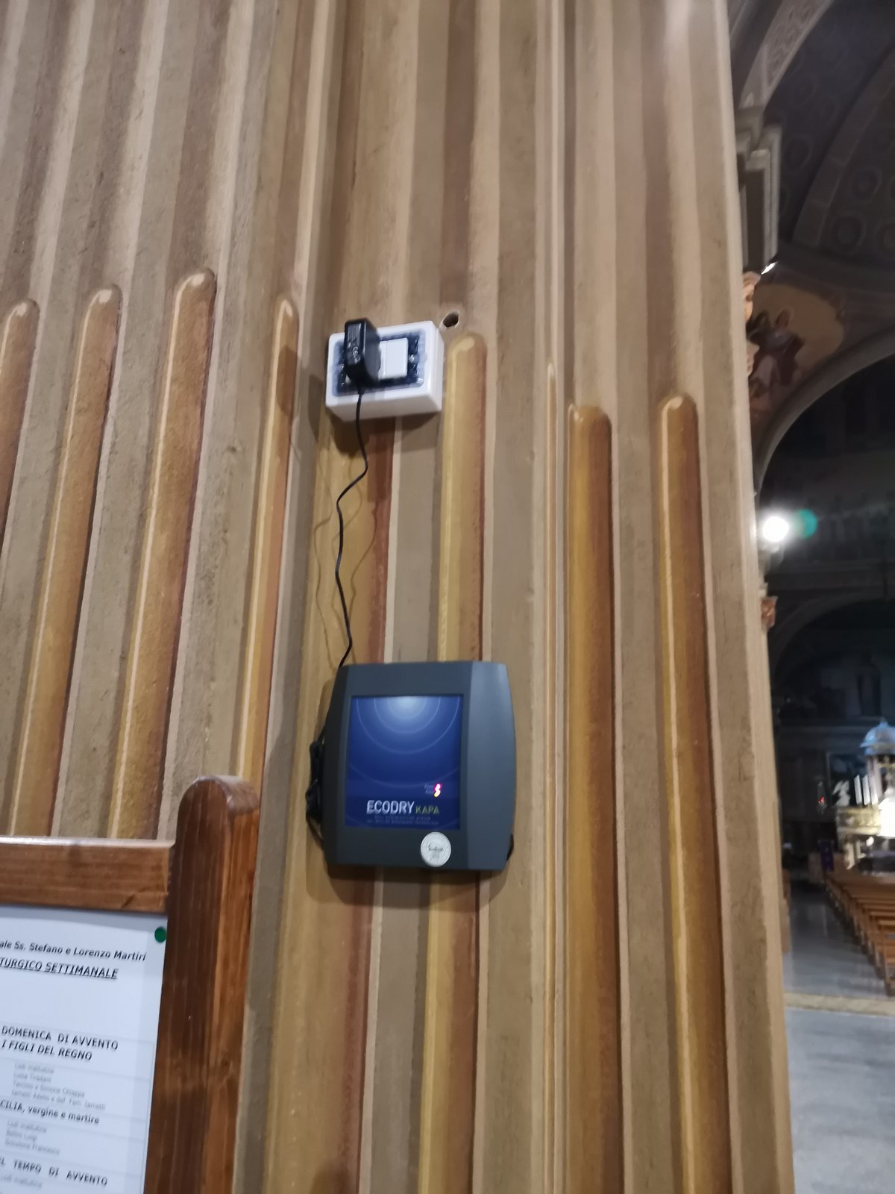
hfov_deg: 53.1
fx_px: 896
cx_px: 448
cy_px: 597
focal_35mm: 26
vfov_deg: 67.3
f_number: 1.8
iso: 1250
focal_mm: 4.75
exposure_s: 1/25
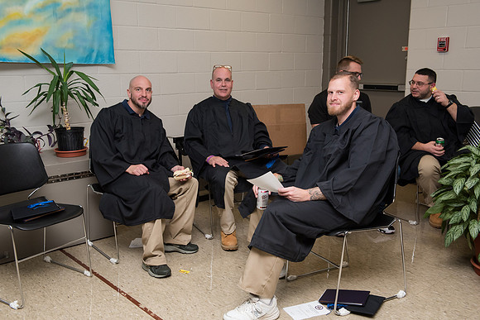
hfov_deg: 50.7
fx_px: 507
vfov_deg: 35.1
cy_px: 160
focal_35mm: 38
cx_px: 240
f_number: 7.1
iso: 1600
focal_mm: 38
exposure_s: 1/160
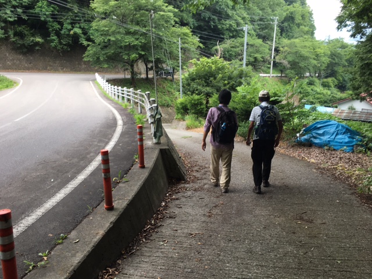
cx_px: 186
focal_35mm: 29
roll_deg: -1.2
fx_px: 312
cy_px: 140
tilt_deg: -13.9
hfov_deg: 61.7
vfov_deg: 48.2
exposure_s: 1/120
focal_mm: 4.15
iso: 32
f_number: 2.2
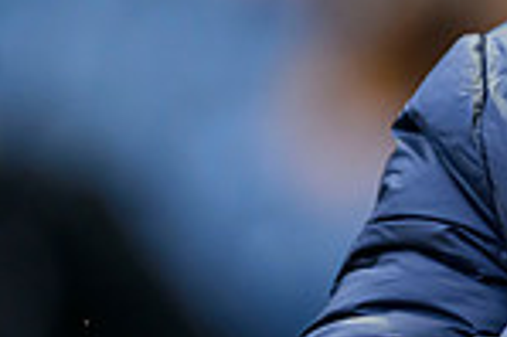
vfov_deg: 0.9
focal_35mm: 1558
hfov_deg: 1.3
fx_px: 21917
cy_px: 104
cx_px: 929
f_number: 3.2
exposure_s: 1/1000
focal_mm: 400
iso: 3200
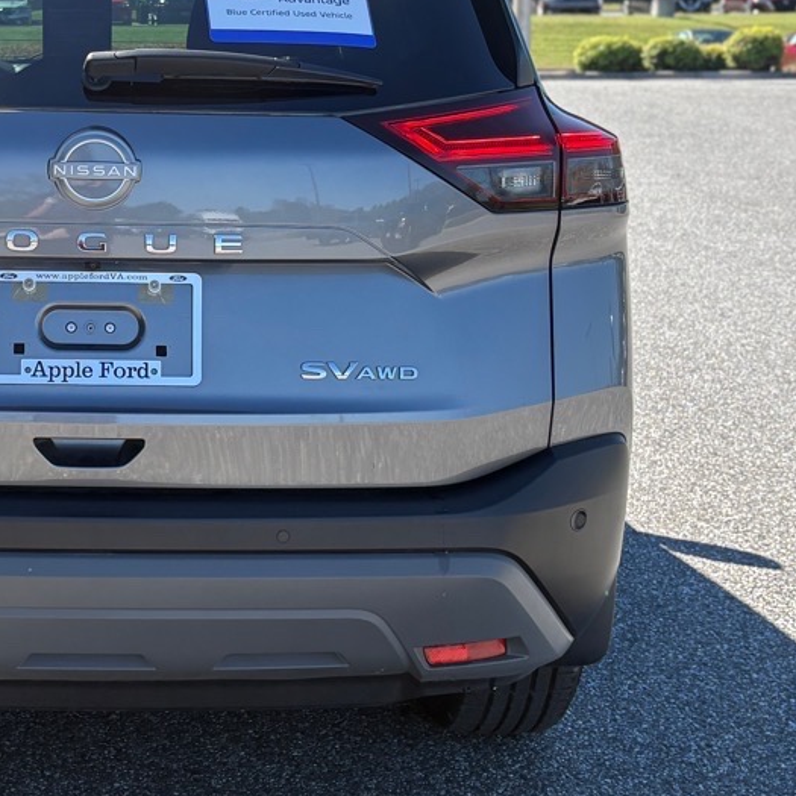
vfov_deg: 24.6
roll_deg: +2.8
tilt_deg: -9.1
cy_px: 311
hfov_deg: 24.0
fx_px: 1821
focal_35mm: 70
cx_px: 92
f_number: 1.6
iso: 64
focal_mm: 5.96
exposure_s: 1/973
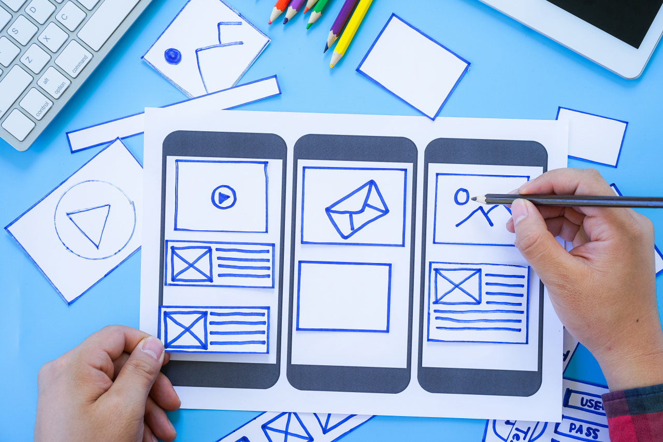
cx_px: 332
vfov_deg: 24.6
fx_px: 1012
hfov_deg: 36.3
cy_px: 221
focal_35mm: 55
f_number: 8
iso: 100
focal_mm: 55
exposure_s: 1/25
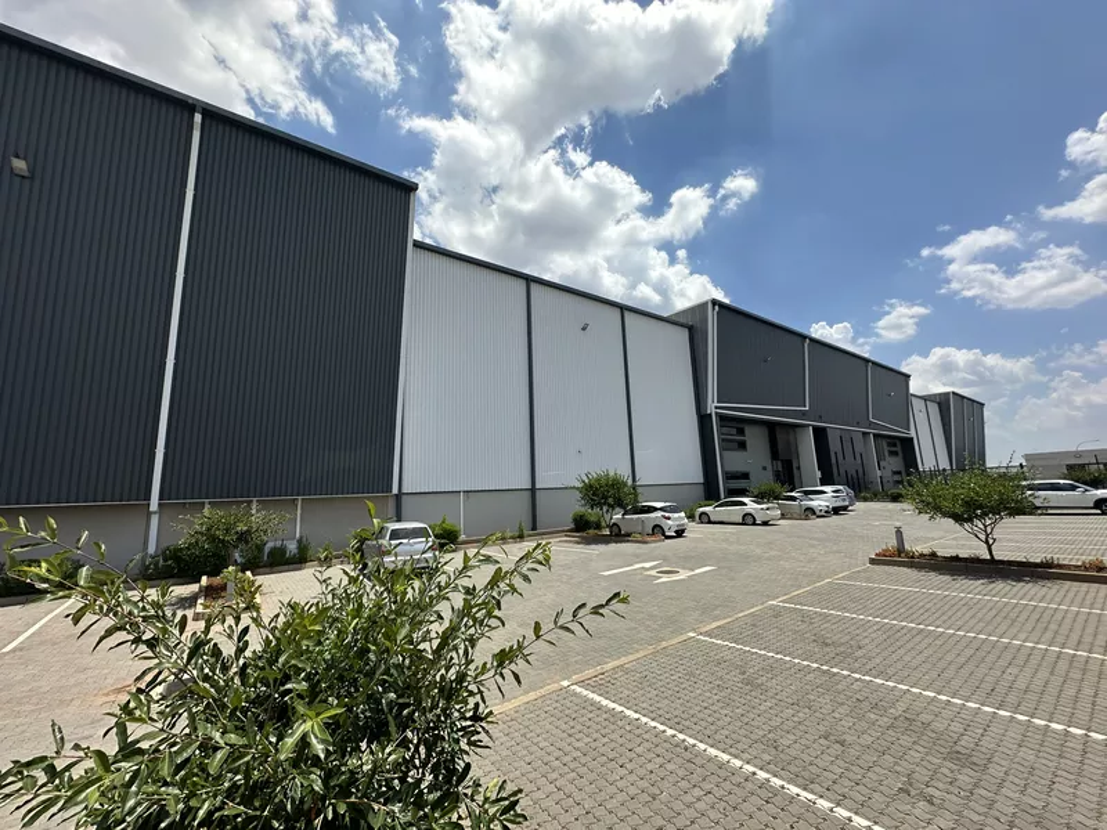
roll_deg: +1.6
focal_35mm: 14
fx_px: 448
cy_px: 415
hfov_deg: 102.1
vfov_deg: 85.7
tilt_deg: +9.5
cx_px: 554
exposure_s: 1/3125
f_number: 2.2
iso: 50
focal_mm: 2.22
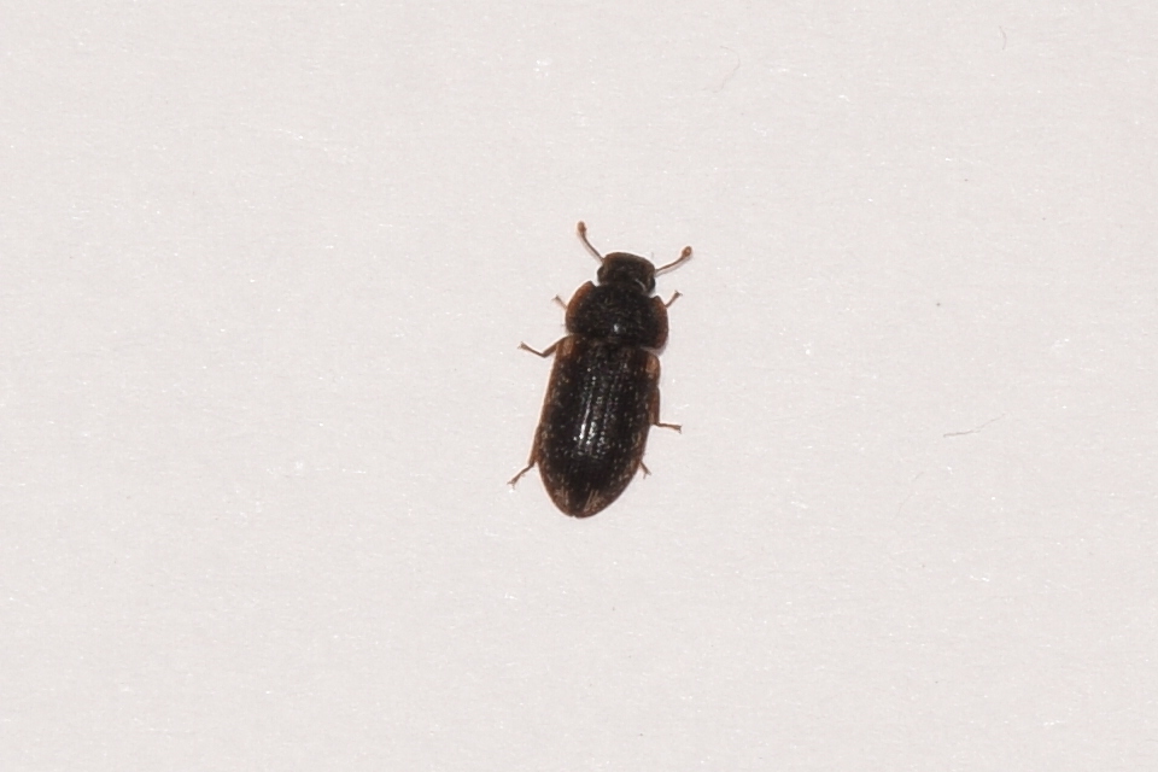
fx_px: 5886
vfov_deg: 7.5
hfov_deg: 11.2
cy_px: 386
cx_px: 579
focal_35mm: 183
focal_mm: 122
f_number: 16
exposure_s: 1/200
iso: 100
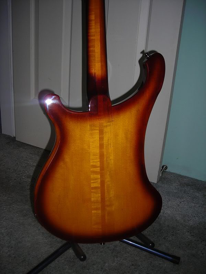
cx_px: 103
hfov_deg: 37.7
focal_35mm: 38
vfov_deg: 49.0
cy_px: 137
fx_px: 302
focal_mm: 6.3
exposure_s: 1/60.1
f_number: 3.2
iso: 50
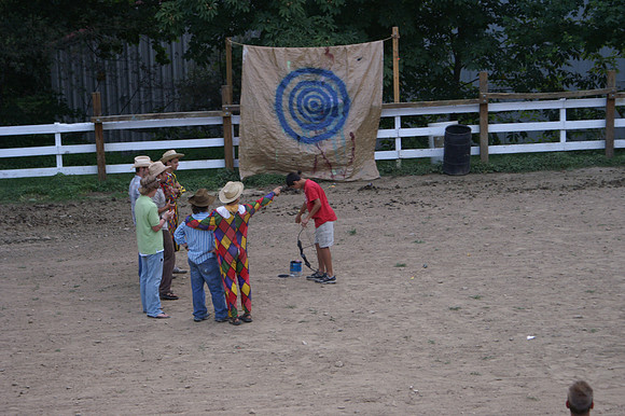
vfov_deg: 13.0
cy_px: 208
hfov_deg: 19.5
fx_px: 1822
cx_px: 312
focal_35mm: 105
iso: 400
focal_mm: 70
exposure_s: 1/80
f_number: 5.6
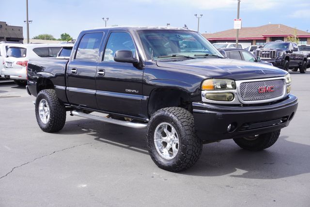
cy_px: 104
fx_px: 414
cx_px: 155
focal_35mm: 48
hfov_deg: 41.1
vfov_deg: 28.1
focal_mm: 32
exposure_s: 1/100
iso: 100
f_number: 8
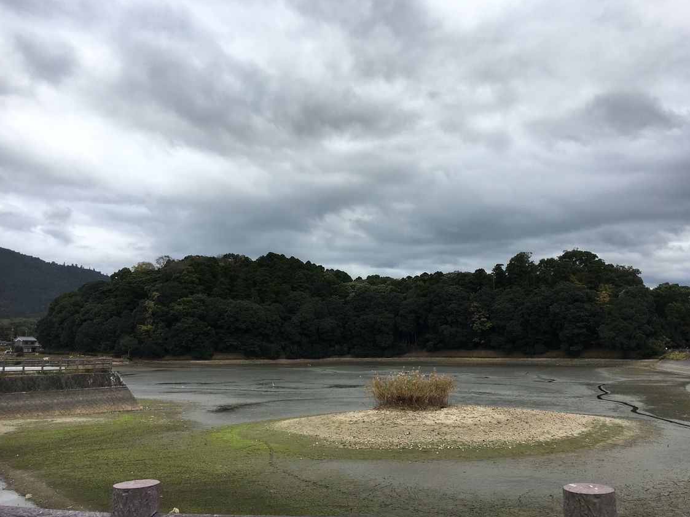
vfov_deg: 45.4
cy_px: 264
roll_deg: +0.0
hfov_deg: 58.3
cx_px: 364
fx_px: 618
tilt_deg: +7.1
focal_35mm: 31
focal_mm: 4.15
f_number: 2.2
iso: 25
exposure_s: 1/466
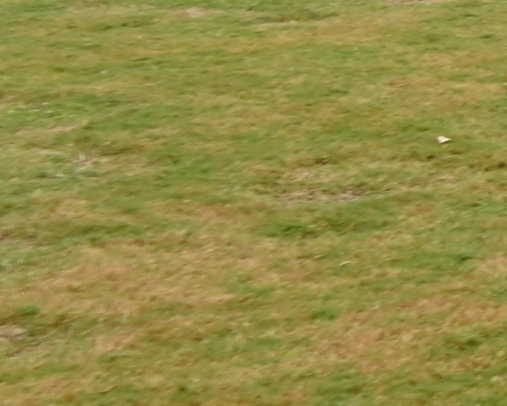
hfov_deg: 7.5
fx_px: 3073
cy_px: -98
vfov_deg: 7.5
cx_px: 1799
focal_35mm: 205
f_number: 7.1
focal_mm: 19.5
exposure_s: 1/400
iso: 100
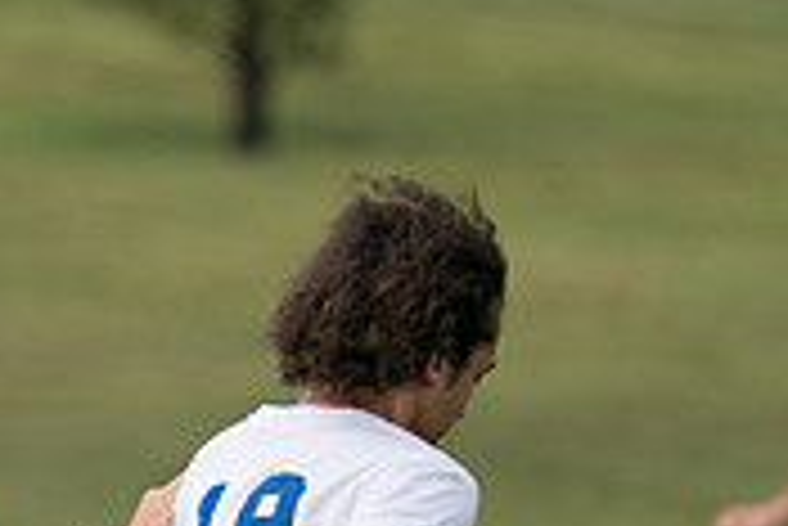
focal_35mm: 1060
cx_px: -47
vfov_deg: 1.3
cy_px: 834
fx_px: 23221
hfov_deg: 1.9
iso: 200
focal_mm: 200
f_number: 2.8
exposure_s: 1/1250
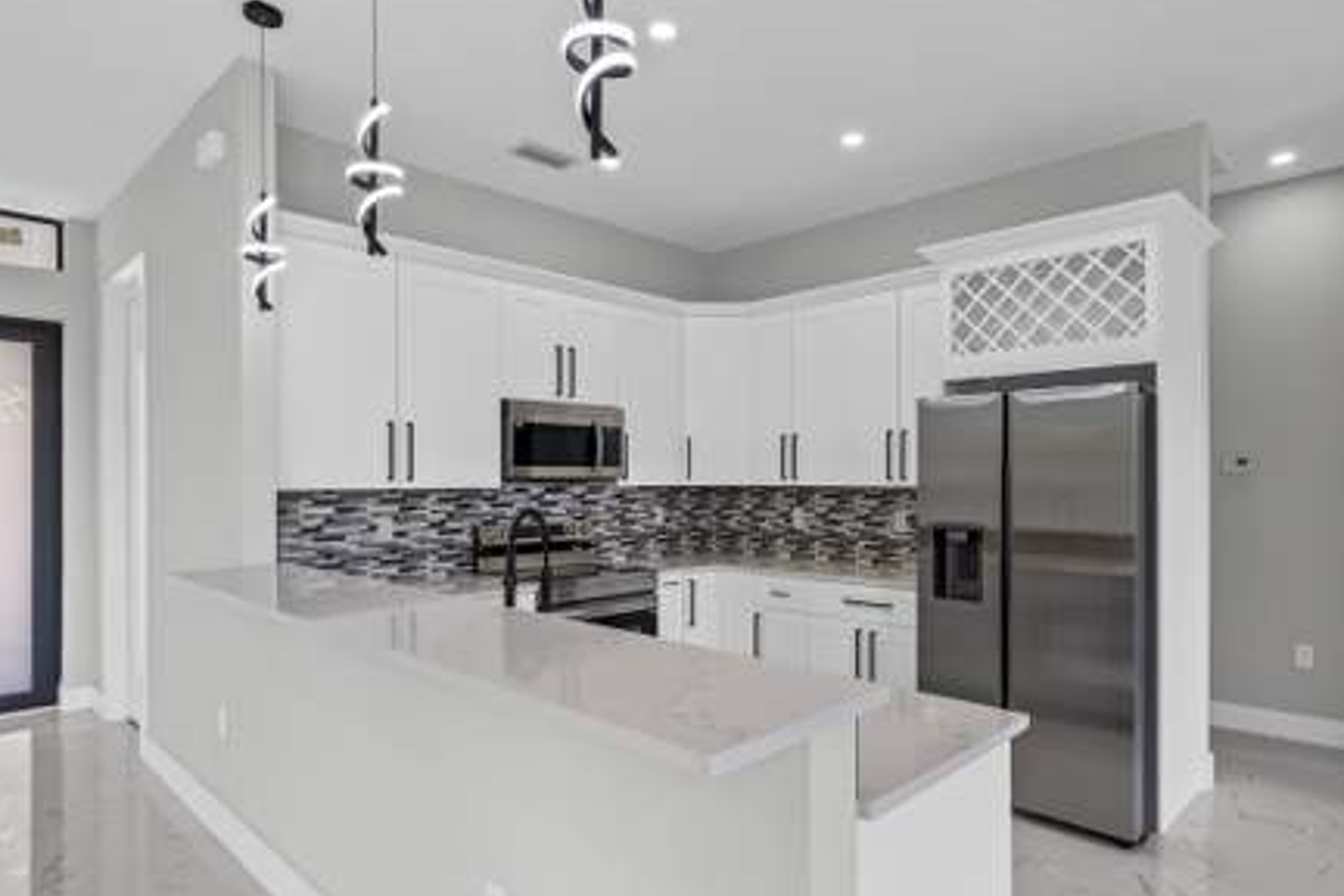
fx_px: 747
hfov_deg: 83.9
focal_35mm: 20
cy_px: 476
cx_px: 716
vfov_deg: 61.9
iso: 200
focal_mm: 18
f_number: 9
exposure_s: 1/4
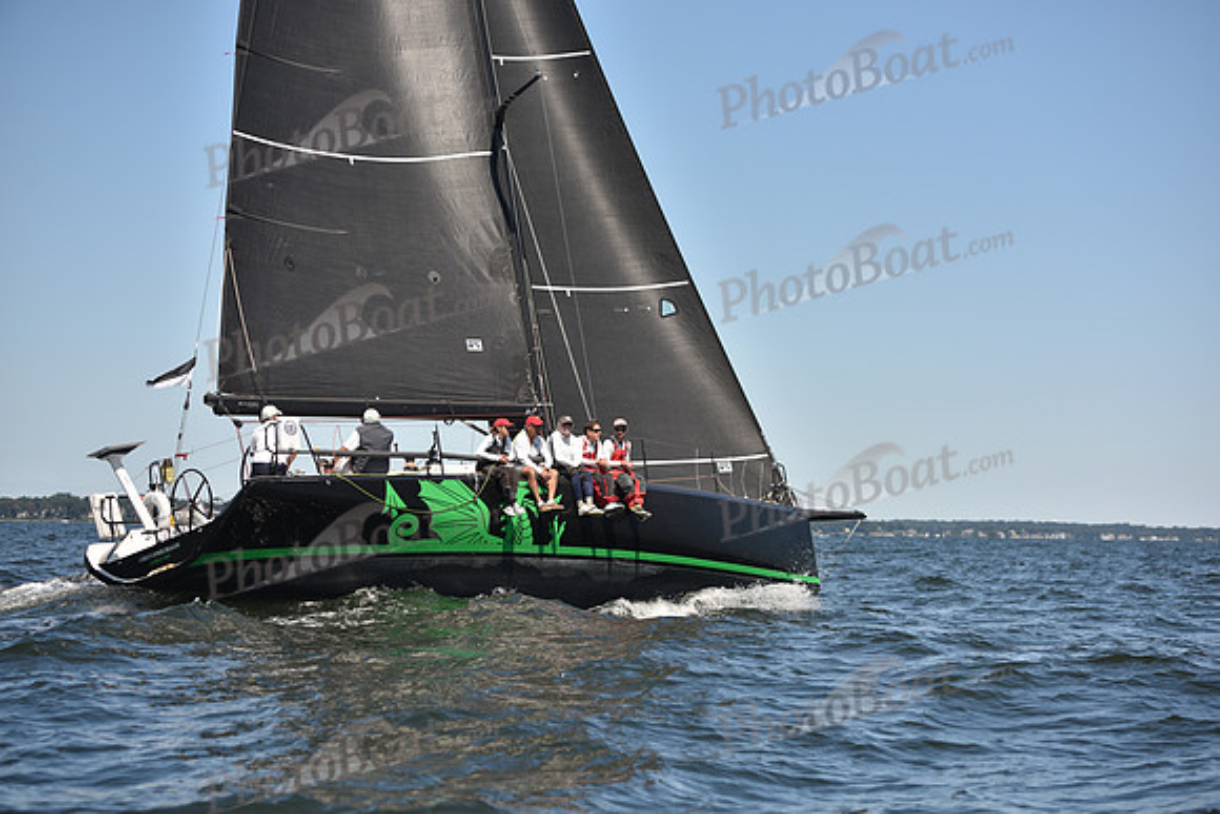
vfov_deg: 19.5
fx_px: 2373
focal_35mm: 70
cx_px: 610
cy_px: 407
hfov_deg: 28.8
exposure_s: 1/1600
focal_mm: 70
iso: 250
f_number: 3.5
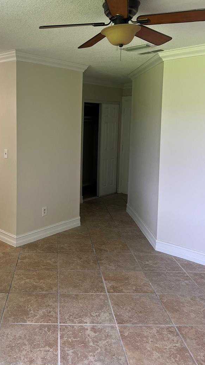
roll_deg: -0.9
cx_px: 57
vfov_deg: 59.2
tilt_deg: -6.0
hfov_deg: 35.0
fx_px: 319
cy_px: 156
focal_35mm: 33
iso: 125
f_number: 1.5
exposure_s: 1/120
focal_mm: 5.7
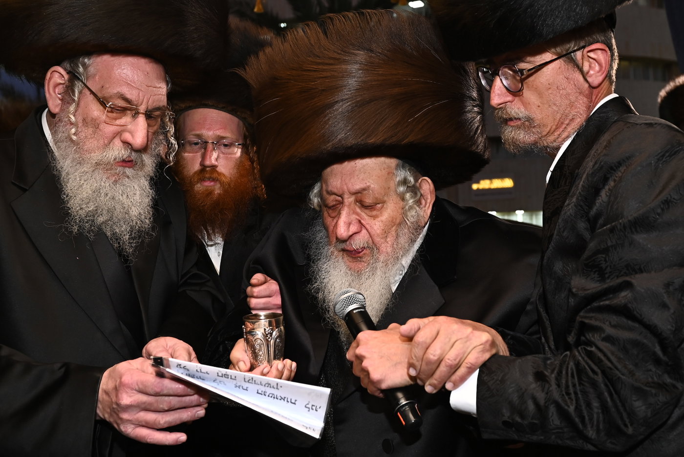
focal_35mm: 36
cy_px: 228
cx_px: 342
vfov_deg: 36.9
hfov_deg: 53.1
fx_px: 685
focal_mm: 24
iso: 400
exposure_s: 1/80
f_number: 4
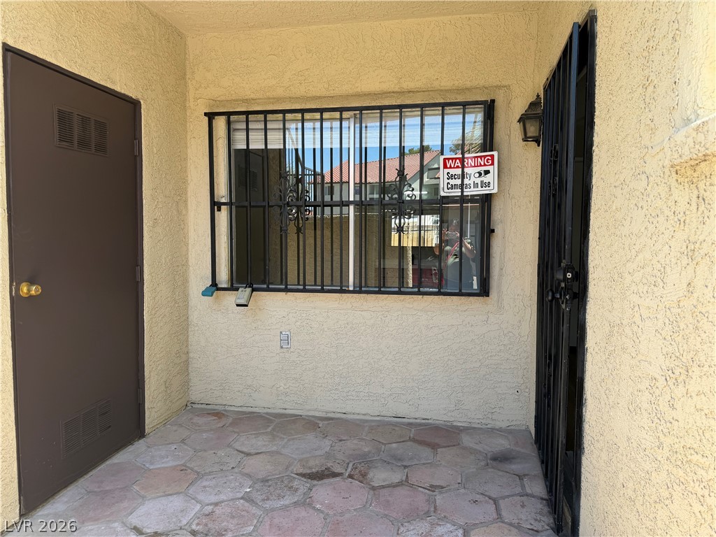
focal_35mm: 24
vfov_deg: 56.8
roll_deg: +0.1
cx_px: 358
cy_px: 268
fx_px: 496
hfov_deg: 71.6
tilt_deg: -3.5
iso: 80
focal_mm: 6.76
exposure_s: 1/401
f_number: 1.78
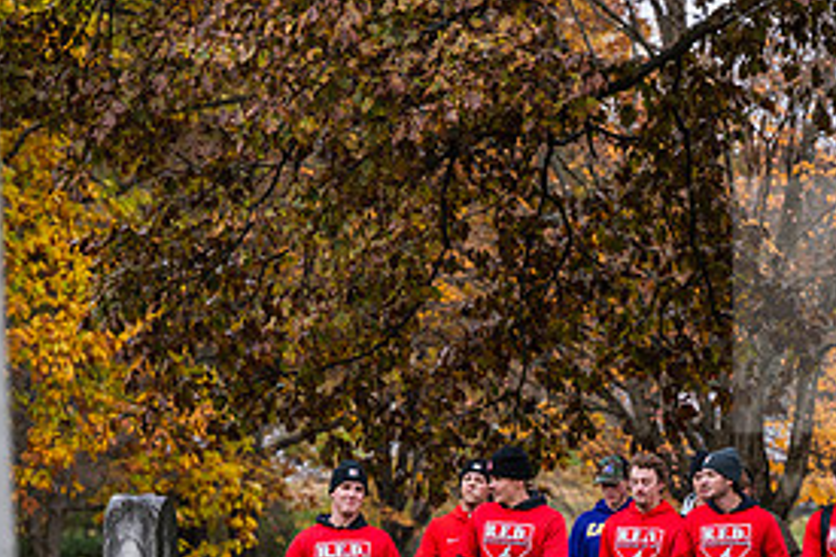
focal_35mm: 232
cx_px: 641
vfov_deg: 5.9
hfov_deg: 8.9
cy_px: 546
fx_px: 5384
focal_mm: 110
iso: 800
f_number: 4
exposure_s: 1/640
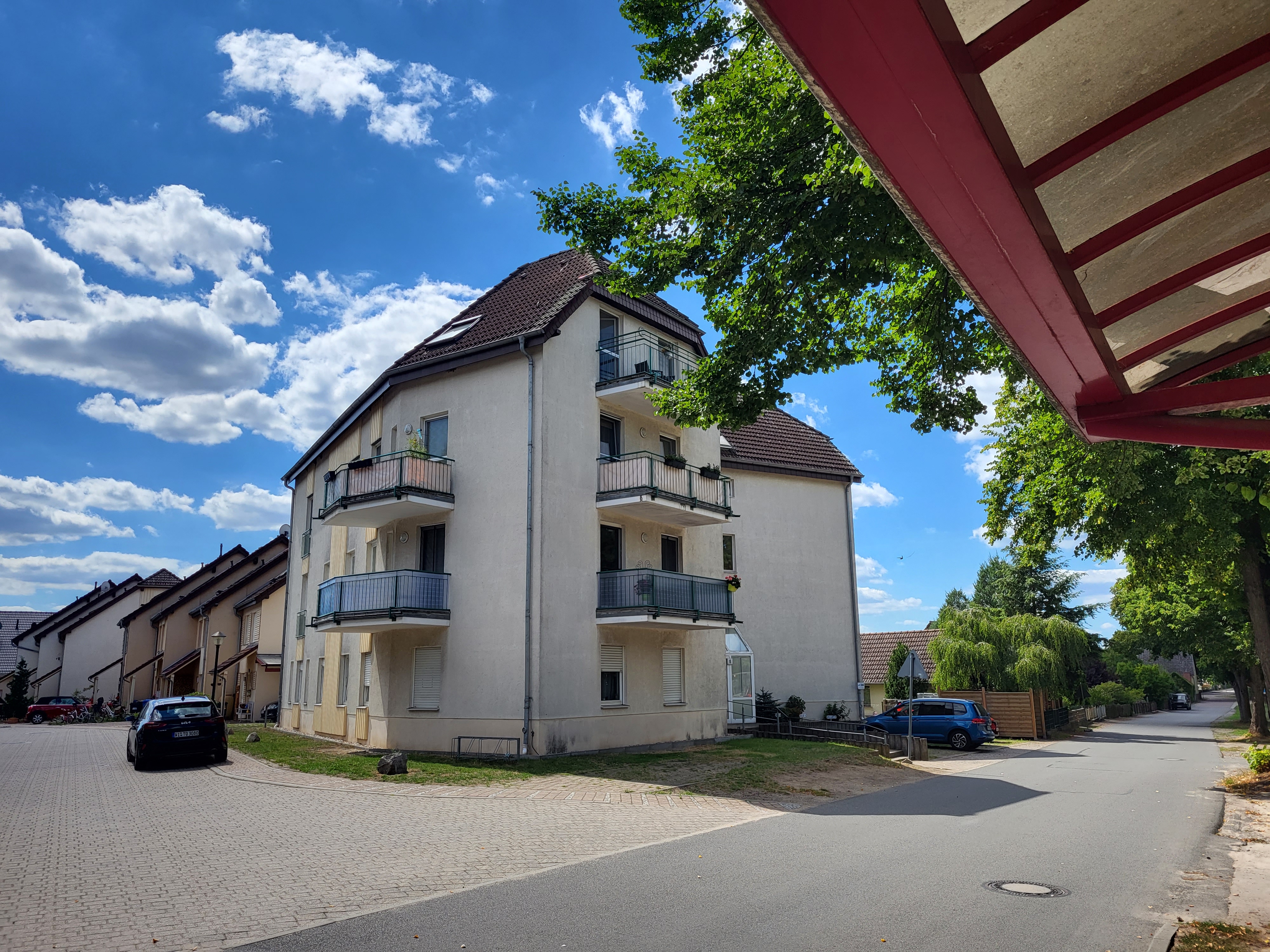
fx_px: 954
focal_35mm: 26
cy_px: 476
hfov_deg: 67.3
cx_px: 635
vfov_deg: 53.1
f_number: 1.8
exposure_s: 1/2628
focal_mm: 5.4
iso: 40
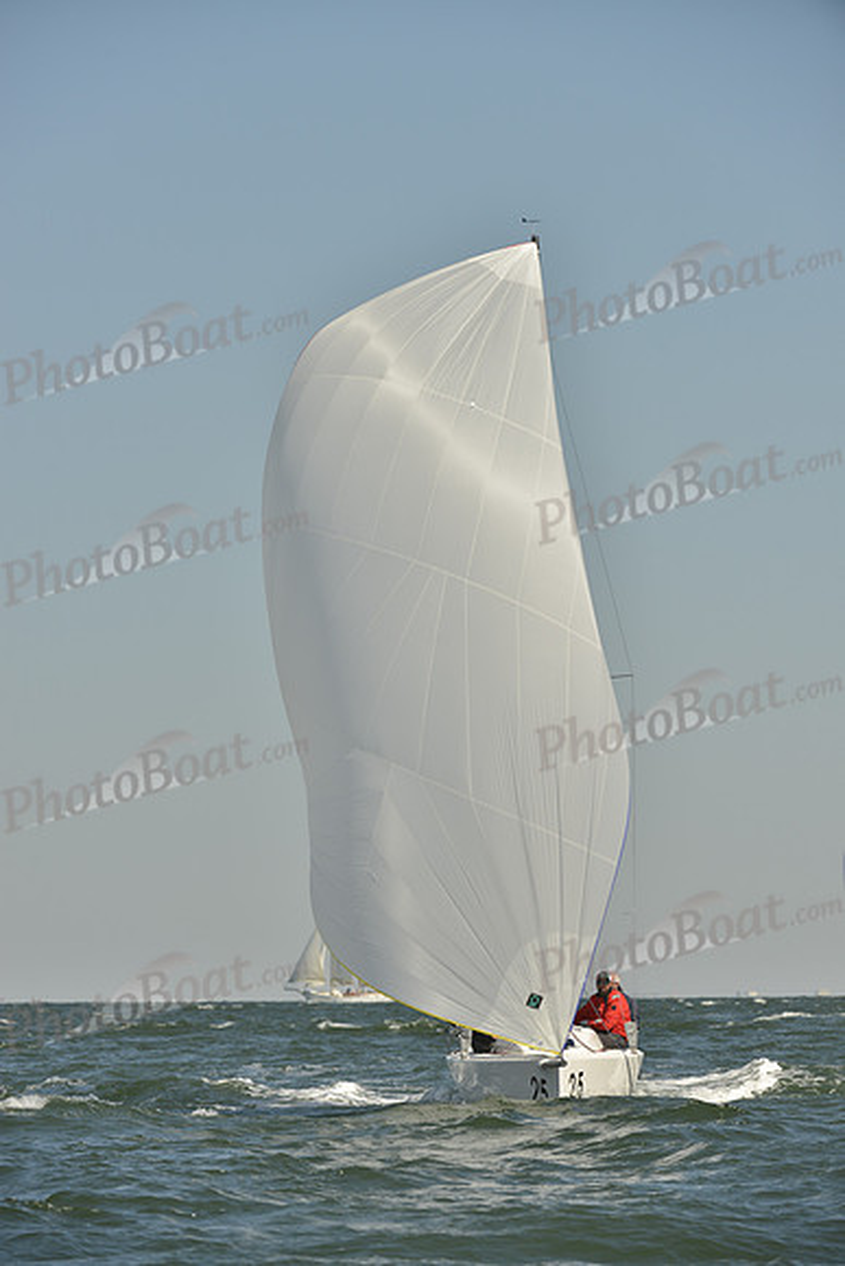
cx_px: 422
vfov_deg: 9.8
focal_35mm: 210
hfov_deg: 6.5
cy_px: 633
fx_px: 7389
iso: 280
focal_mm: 210
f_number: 7.1
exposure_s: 1/1600
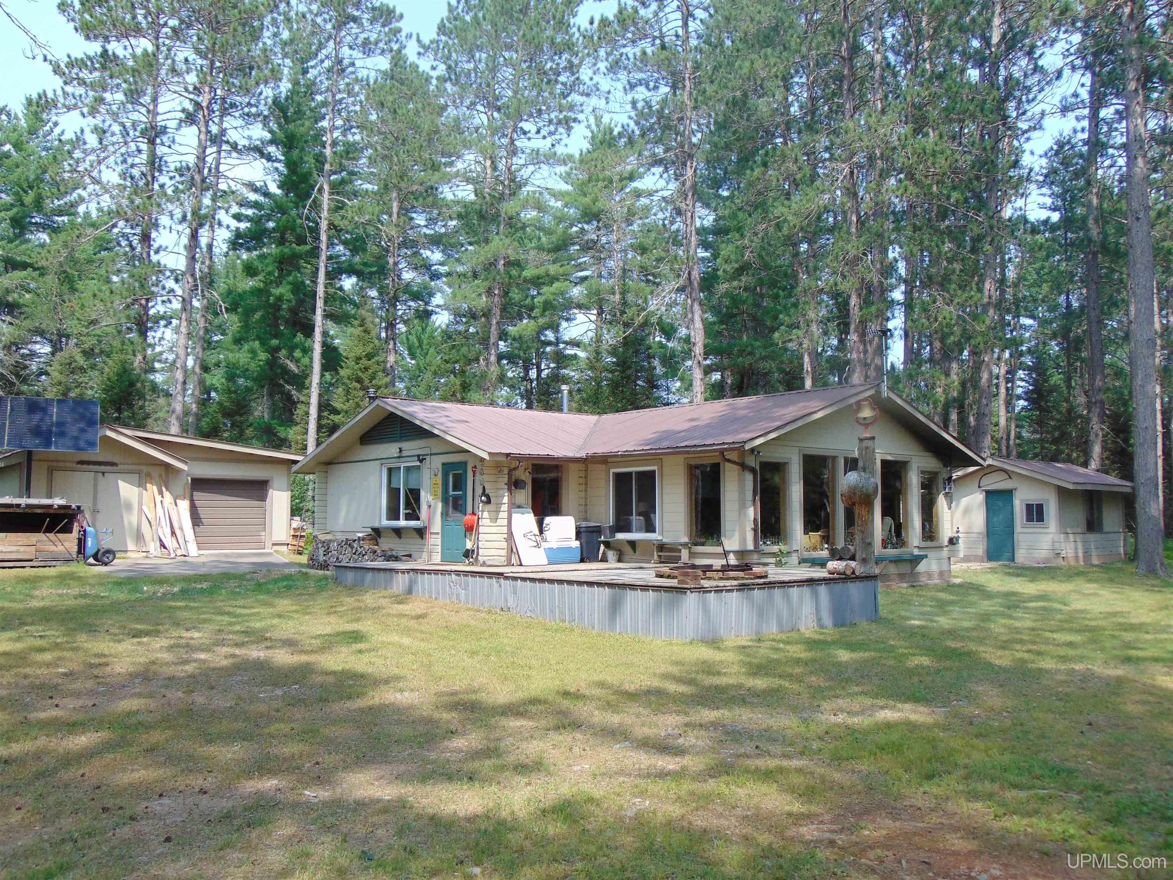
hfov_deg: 60.0
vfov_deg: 46.8
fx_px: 1017
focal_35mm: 30
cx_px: 586
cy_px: 440
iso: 80
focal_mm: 5.4
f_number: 3.1
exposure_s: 1/500
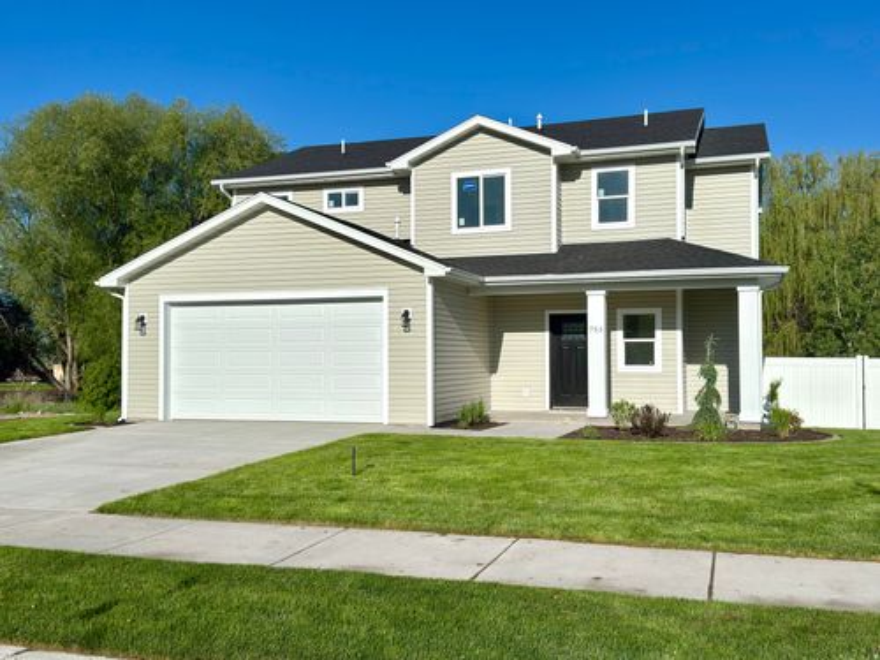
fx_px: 864
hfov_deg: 54.0
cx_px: 440
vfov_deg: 41.8
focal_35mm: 34
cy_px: 330
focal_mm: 6.76
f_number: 1.78
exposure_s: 1/15385
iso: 100
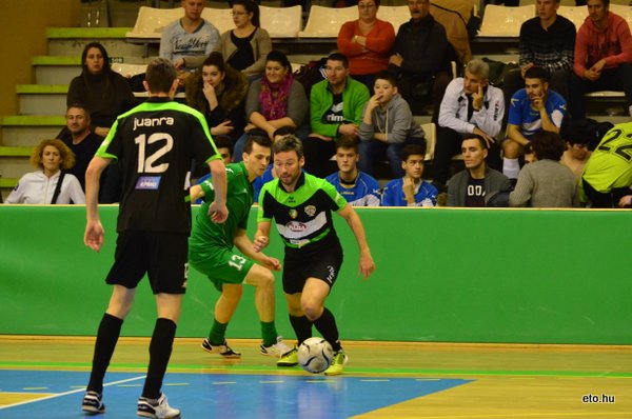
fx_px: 3681
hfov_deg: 9.8
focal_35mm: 210
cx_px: 316
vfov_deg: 6.5
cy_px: 210
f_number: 4.8
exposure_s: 1/400
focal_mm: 140
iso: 4000
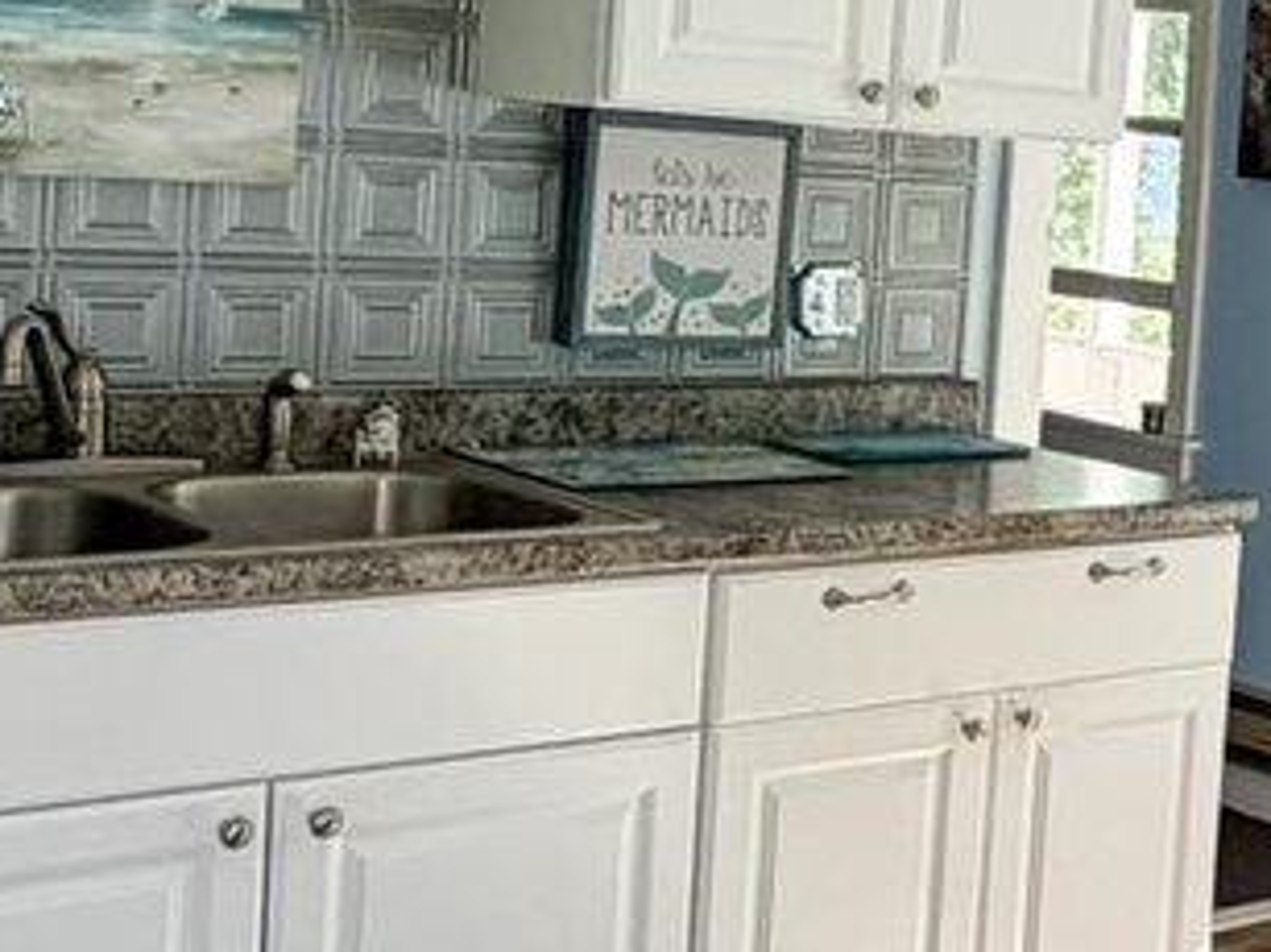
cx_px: 1648
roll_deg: -4.4
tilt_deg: -4.5
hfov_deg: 23.6
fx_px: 2679
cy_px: 356
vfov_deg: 20.1
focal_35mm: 73
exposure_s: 1/121
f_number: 2.2
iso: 40
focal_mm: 2.22
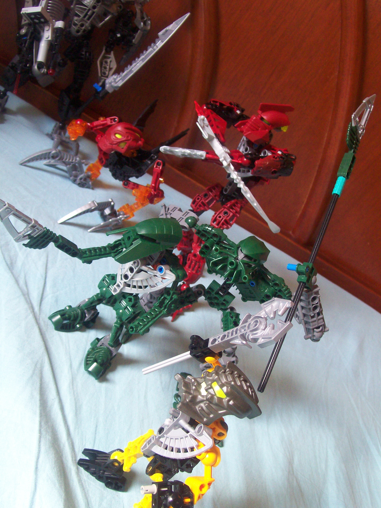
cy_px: 254
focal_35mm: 45
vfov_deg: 42.1
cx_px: 190
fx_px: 660
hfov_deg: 32.2
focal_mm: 7.6
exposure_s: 1/36.2
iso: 160
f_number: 3
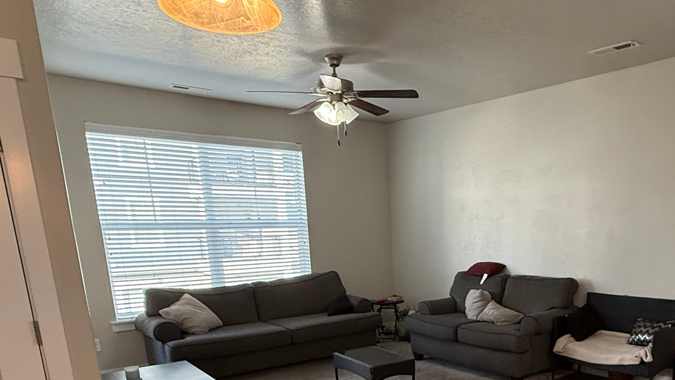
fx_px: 537
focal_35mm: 30
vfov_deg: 36.2
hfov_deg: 62.4
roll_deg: +1.1
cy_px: 354
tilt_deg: -13.3
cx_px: 458
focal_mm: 2.22
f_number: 2.2
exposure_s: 1/120
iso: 320
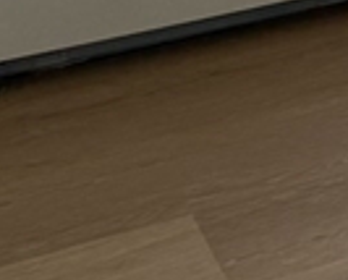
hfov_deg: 8.8
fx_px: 1858
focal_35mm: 180
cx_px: 1044
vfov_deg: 7.3
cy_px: -657
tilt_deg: -2.5
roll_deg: -0.4
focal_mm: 6.76
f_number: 1.78
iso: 100
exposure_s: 1/353
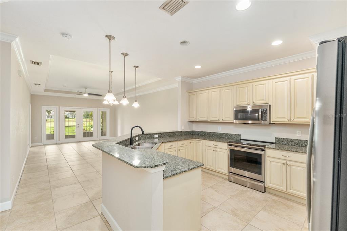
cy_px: 116
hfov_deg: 97.8
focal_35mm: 16
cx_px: 174
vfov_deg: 74.8
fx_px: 151
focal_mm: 15.7
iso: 5000
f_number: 7.1
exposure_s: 1/30
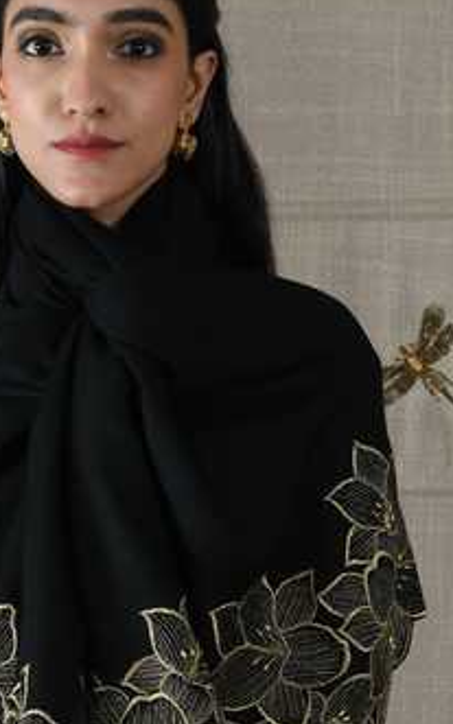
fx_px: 3258
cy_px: 410
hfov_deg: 7.9
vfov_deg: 12.7
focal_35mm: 165
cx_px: 88
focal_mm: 102
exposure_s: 1/100
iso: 160
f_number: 20
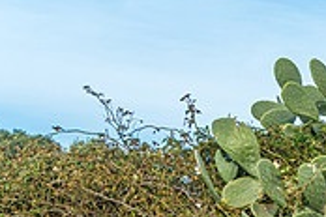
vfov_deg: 8.2
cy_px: 265
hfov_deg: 12.0
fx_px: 1494
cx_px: 472
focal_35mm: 165
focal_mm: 33
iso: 400
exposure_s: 1/500
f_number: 5.6
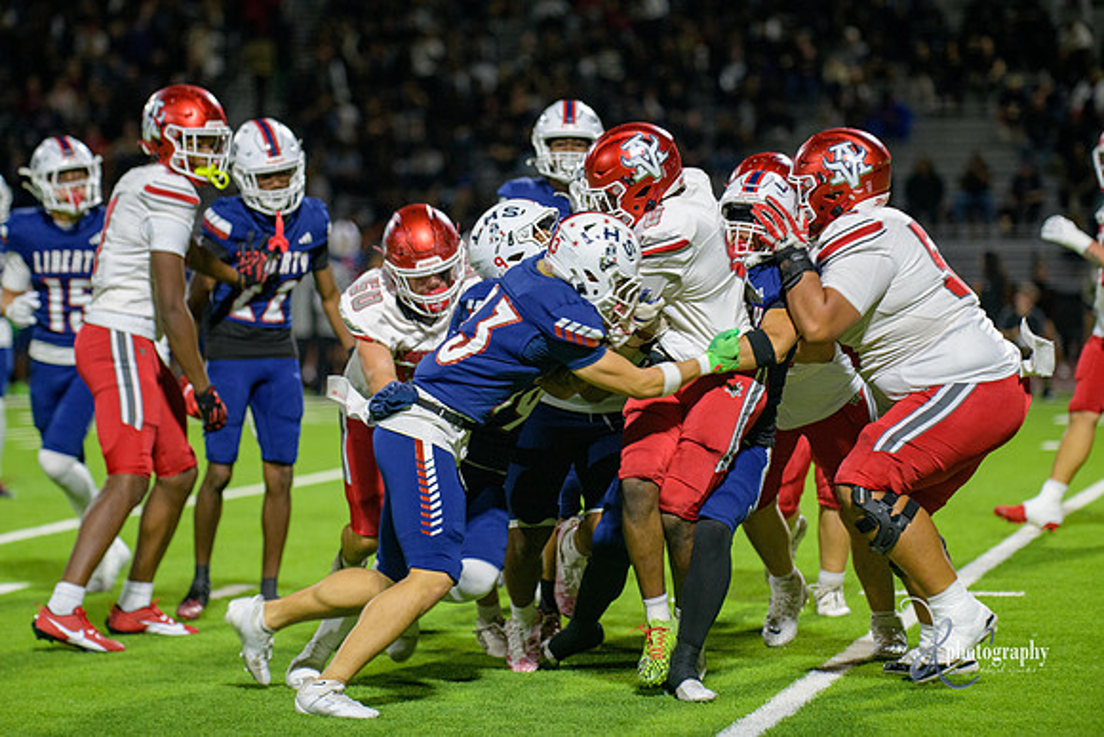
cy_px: 368
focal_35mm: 160
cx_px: 552
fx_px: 4908
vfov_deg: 8.6
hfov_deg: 12.8
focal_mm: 160
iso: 2000
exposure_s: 1/250
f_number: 2.8
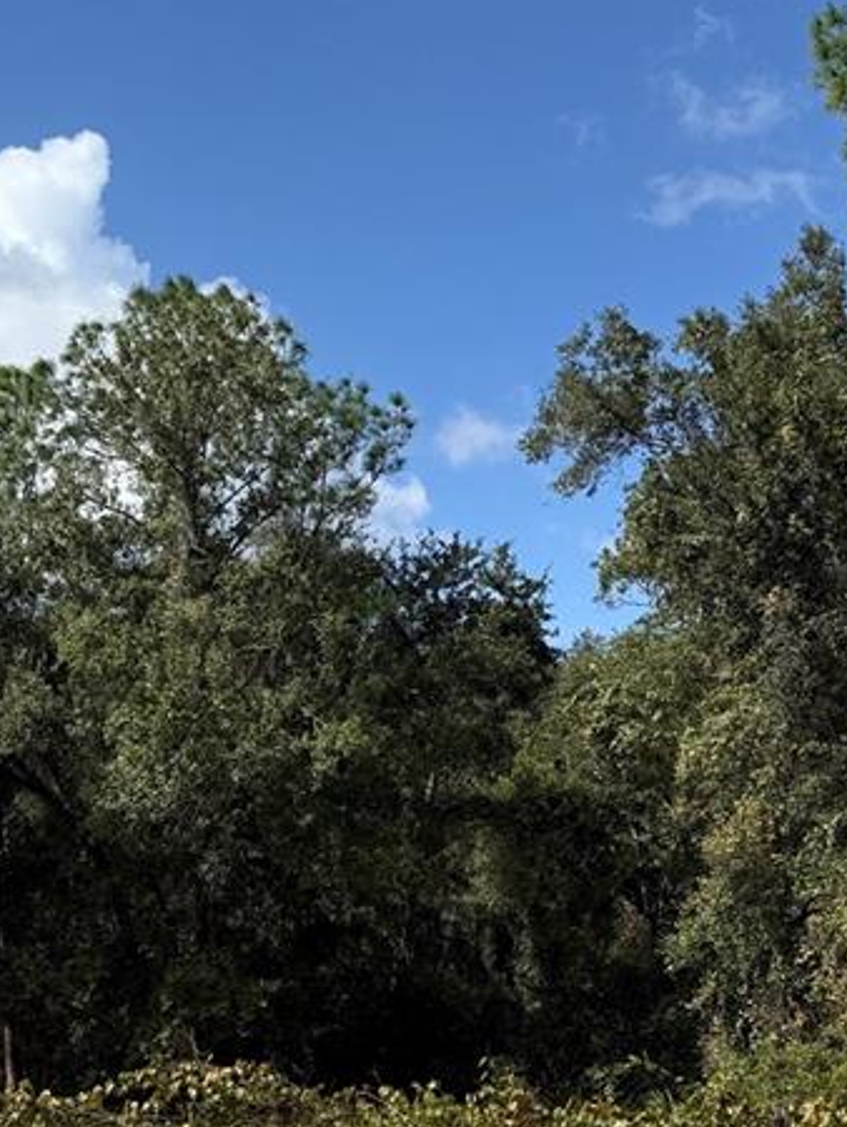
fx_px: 2086
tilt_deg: +6.4
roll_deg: -0.5
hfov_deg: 22.7
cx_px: 198
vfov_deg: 29.8
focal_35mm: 64
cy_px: 847
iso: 80
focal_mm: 6.76
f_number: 1.78
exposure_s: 1/4405
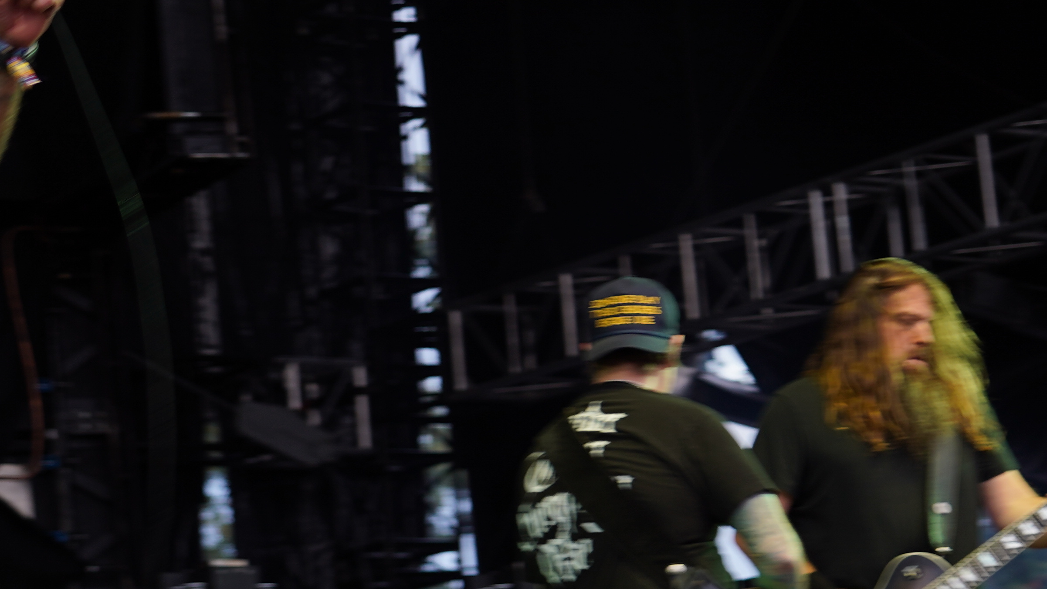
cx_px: 248
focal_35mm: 136
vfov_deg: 8.9
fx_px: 3776
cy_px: 243
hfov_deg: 15.7
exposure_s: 1/60
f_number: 4
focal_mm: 52
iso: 125
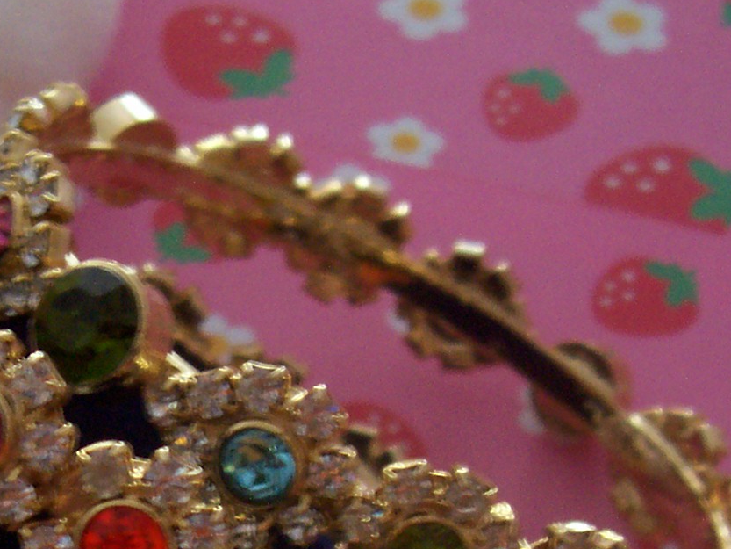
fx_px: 1985
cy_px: 568
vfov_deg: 15.4
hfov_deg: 20.6
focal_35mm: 94
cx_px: 148
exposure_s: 1/8
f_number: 2.7
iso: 160
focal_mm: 5.6
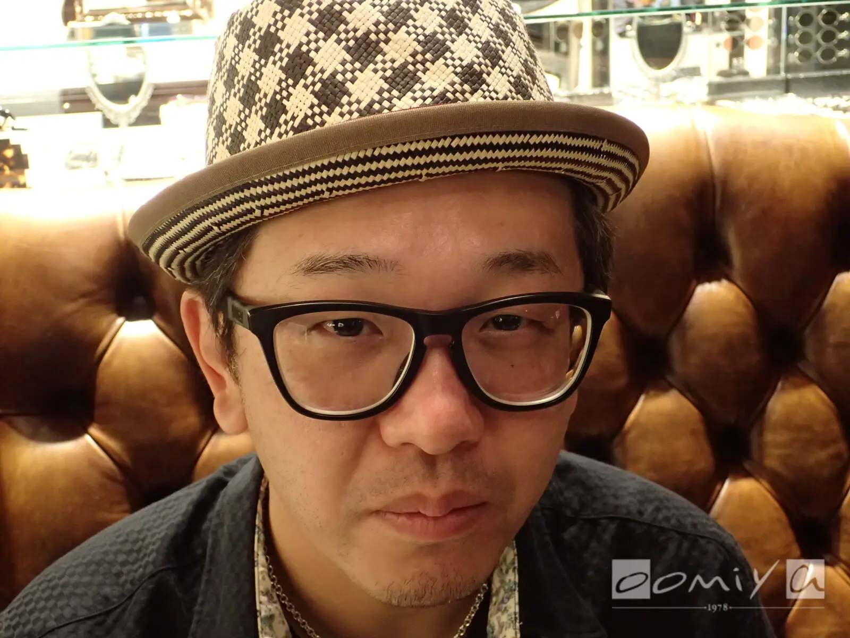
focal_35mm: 49
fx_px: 1203
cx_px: 425
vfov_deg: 29.7
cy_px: 319
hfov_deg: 38.9
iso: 800
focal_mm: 8.99
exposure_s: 1/30
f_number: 3.2
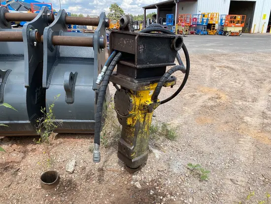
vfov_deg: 53.1
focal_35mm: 26
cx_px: 136
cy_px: 102
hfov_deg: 67.3
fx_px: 204
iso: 32
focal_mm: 4.25
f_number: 1.8
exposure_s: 1/1157
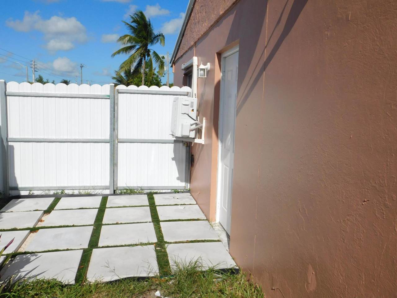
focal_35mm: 30
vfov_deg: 46.8
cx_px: 198
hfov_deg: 60.0
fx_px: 344
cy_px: 149
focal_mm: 5.3
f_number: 6.4
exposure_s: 1/800
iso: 125
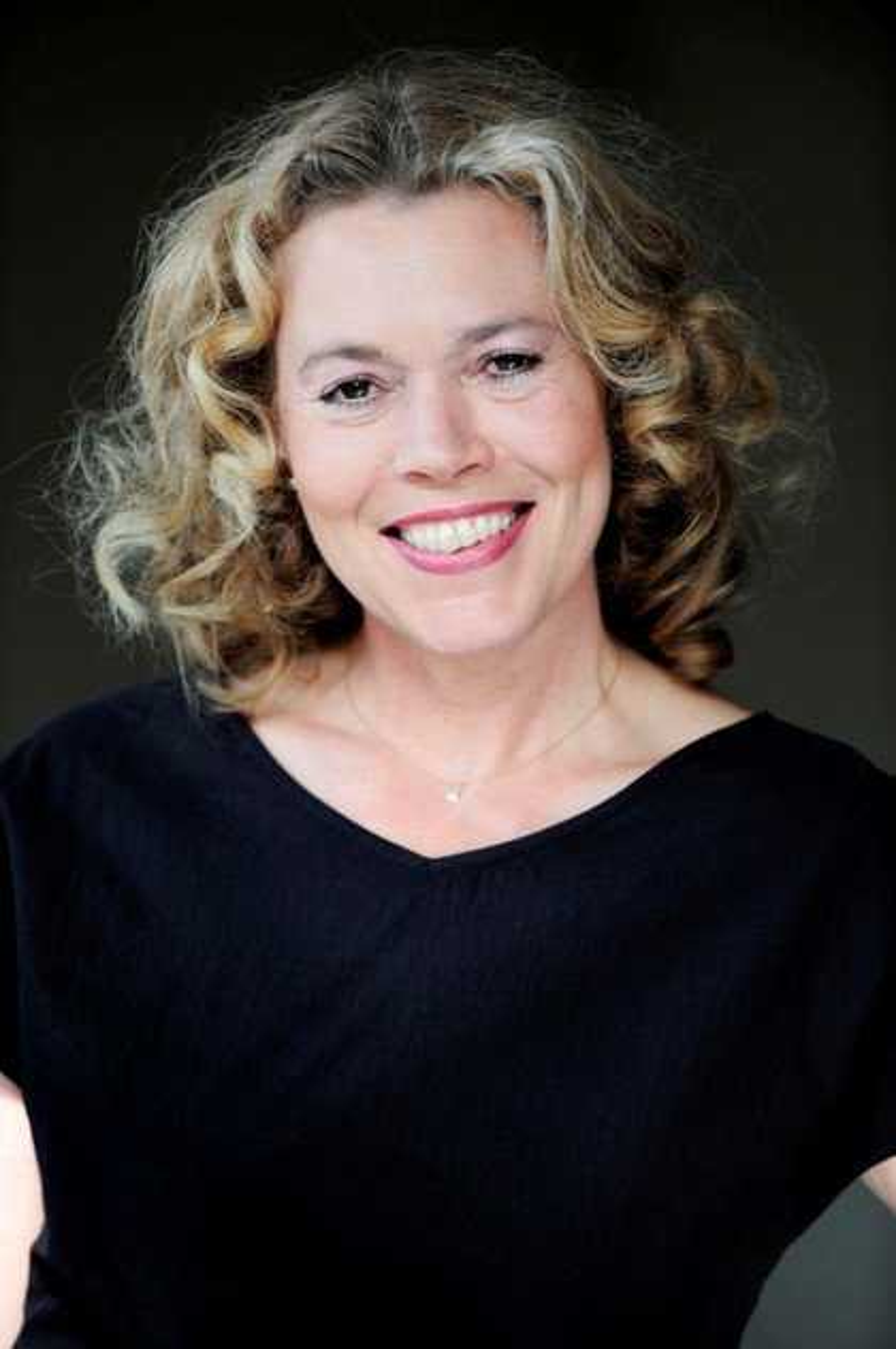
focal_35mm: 175
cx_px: 448
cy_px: 674
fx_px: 6547
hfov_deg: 7.8
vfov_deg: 11.8
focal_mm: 175
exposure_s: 1/160
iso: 200
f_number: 3.5
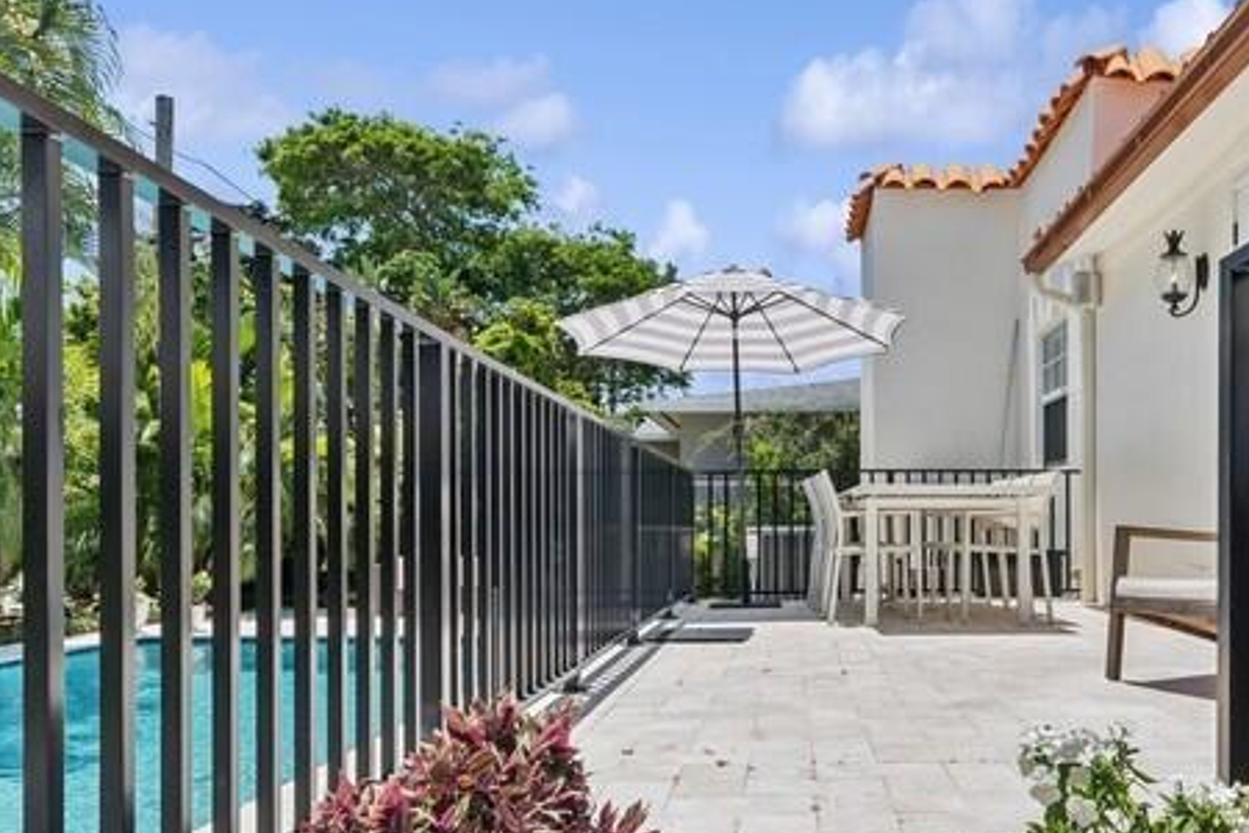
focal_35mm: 32
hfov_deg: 57.6
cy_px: 550
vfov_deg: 40.6
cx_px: 822
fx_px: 1110
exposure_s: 1/320
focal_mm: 16
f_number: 11
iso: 100
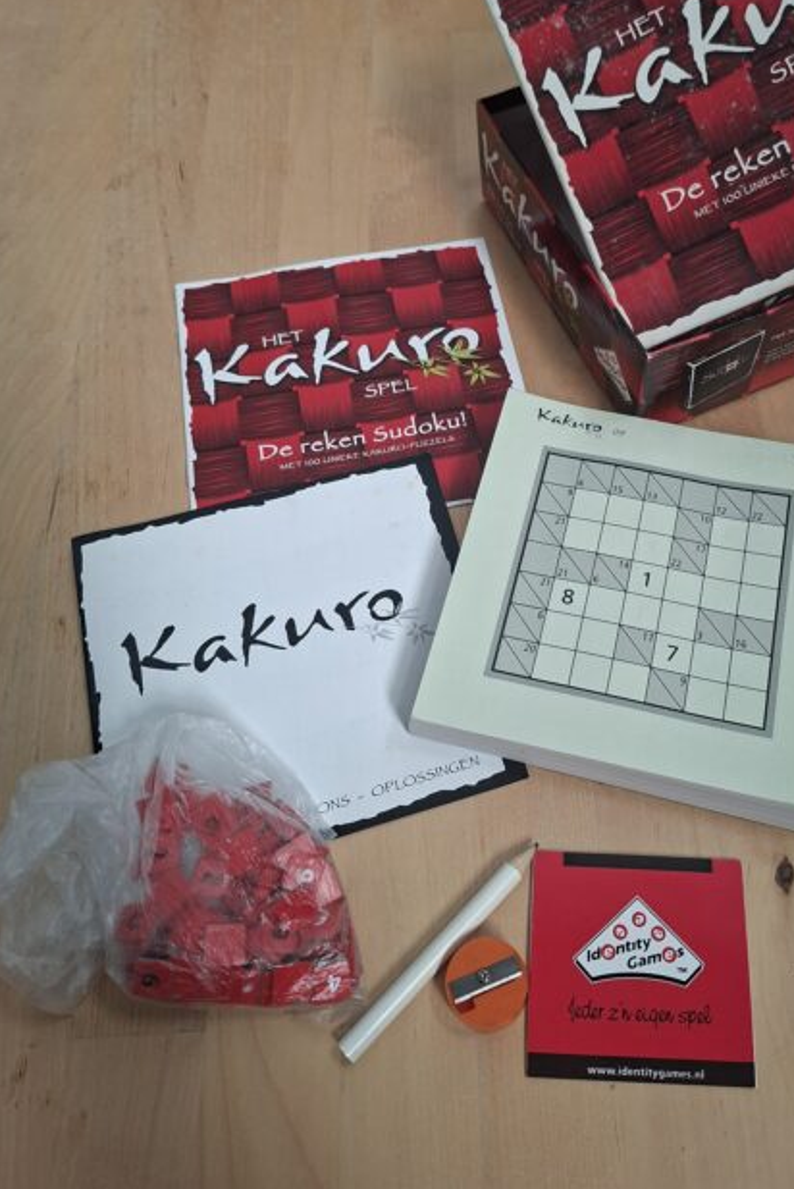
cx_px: 532
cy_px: 499
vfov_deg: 59.9
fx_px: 1024
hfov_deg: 41.8
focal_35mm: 31
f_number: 1.8
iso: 250
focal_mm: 5.54
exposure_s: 1/100
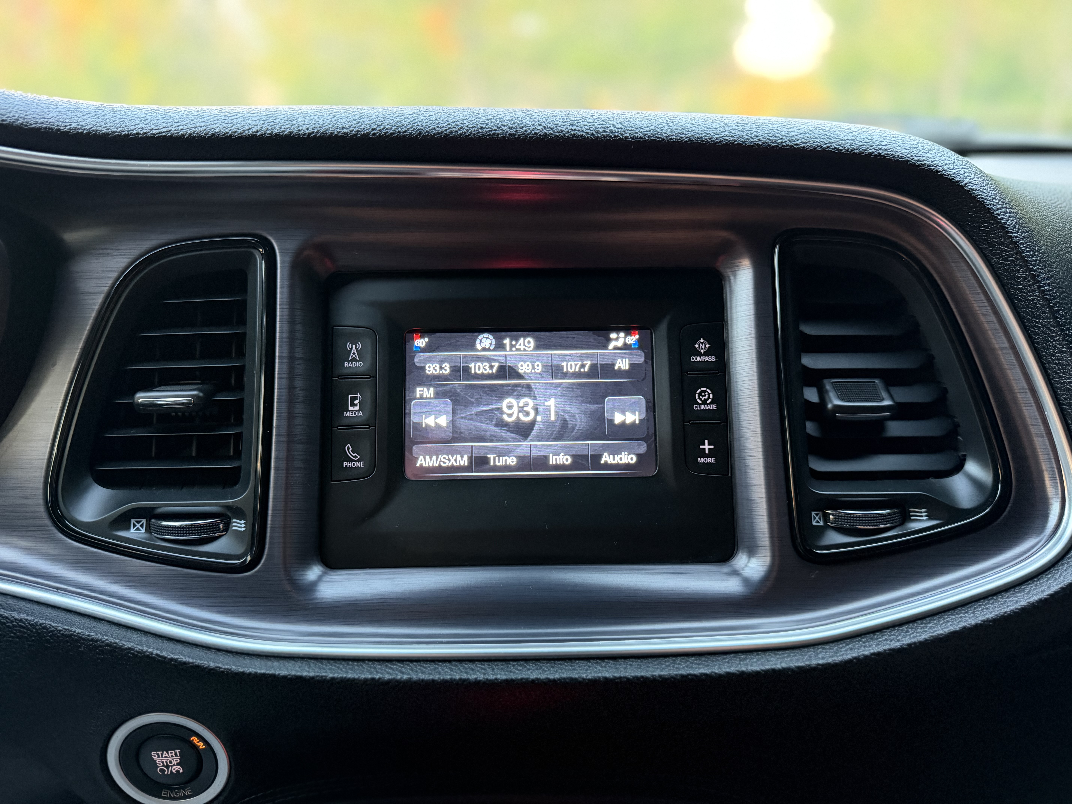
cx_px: 536
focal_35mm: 24
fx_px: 743
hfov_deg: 71.6
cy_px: 402
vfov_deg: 56.8
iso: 800
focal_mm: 6.76
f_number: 1.78
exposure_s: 1/48
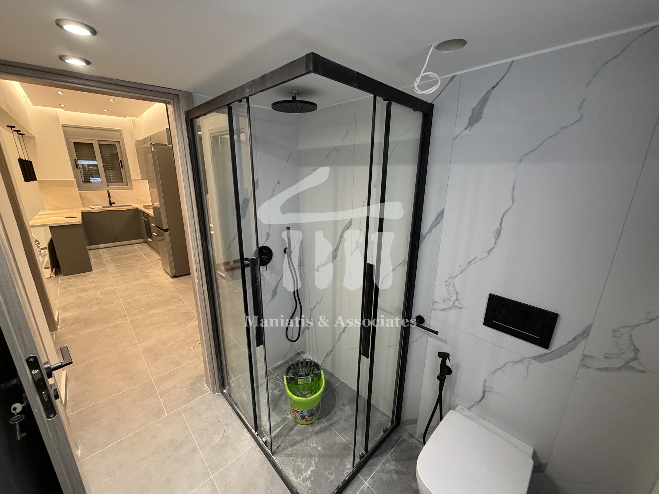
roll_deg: -0.2
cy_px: 247
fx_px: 267
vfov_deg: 85.7
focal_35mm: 14
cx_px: 330
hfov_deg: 102.1
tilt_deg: -16.2
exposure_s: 1/50
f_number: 2.2
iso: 320
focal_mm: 2.22
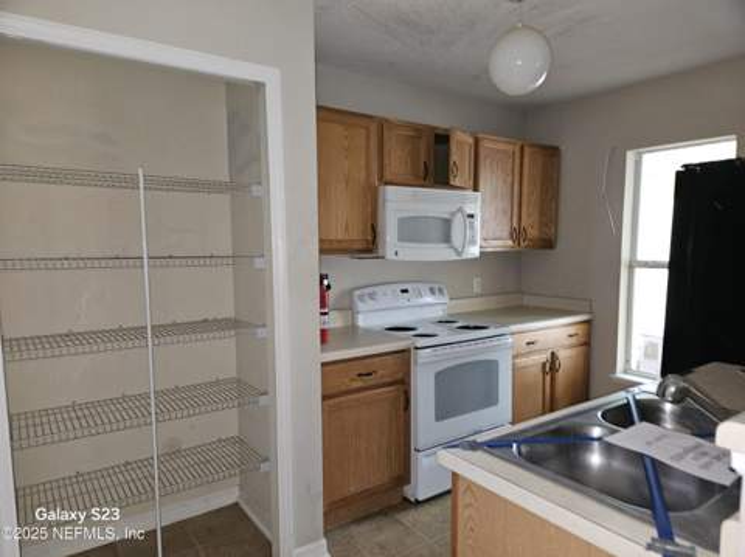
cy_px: 278
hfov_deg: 74.0
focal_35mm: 23
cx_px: 372
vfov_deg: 58.8
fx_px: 495
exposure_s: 1/17.2
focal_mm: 5.4
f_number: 1.8
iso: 125
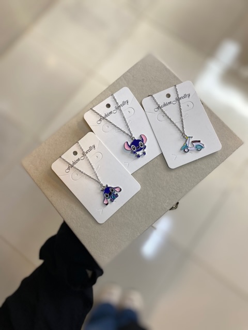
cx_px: 124
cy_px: 165
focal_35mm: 26
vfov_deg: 67.3
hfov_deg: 53.1
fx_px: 248
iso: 32
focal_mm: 4.25
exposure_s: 1/100
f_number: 1.8
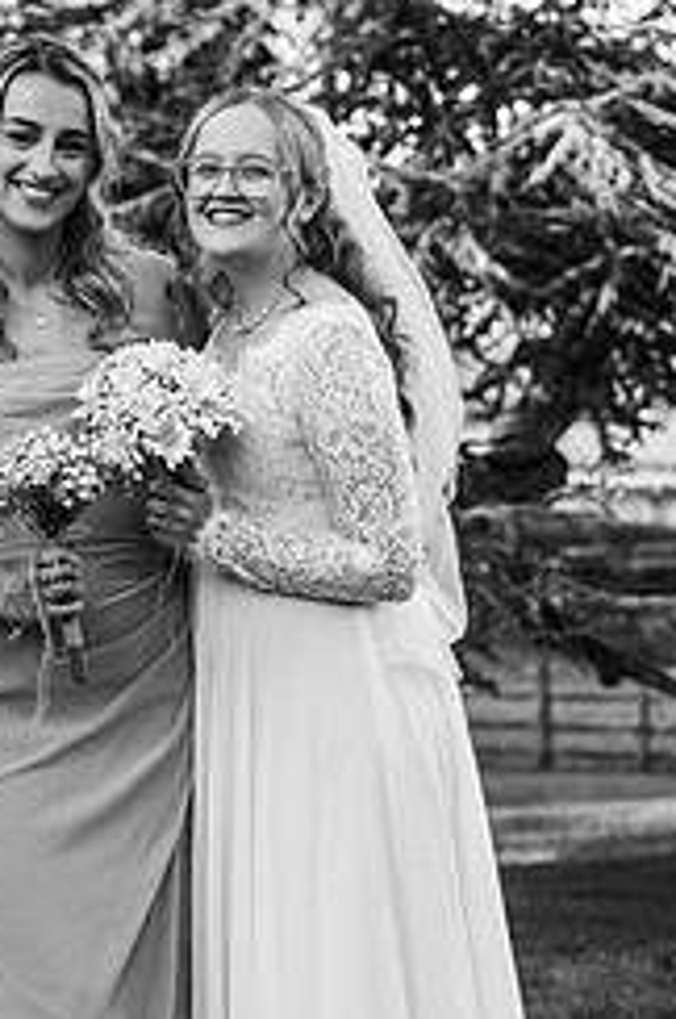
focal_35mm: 129
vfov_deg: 15.9
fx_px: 3644
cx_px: 61
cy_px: 610
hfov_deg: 10.5
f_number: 4
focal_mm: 70
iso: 100
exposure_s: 1/320
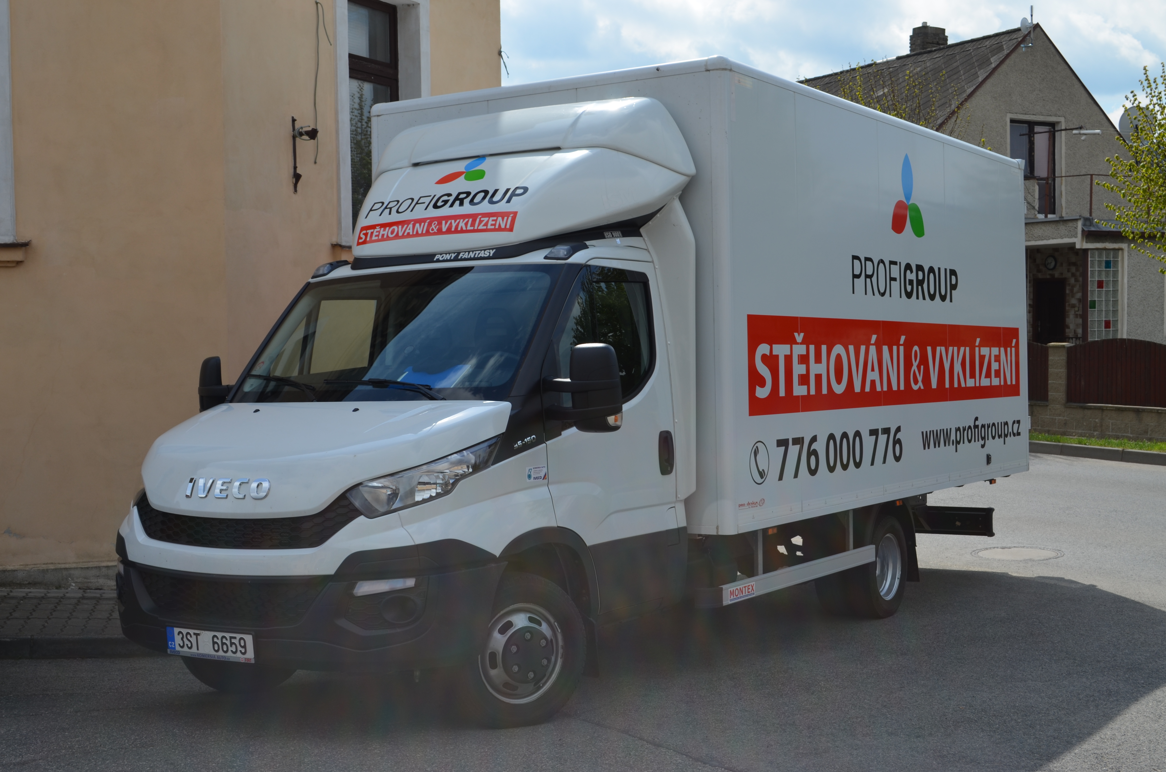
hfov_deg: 41.2
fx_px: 1551
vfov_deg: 28.0
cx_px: 583
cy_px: 386
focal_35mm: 48
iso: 100
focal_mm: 32
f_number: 9
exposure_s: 1/320
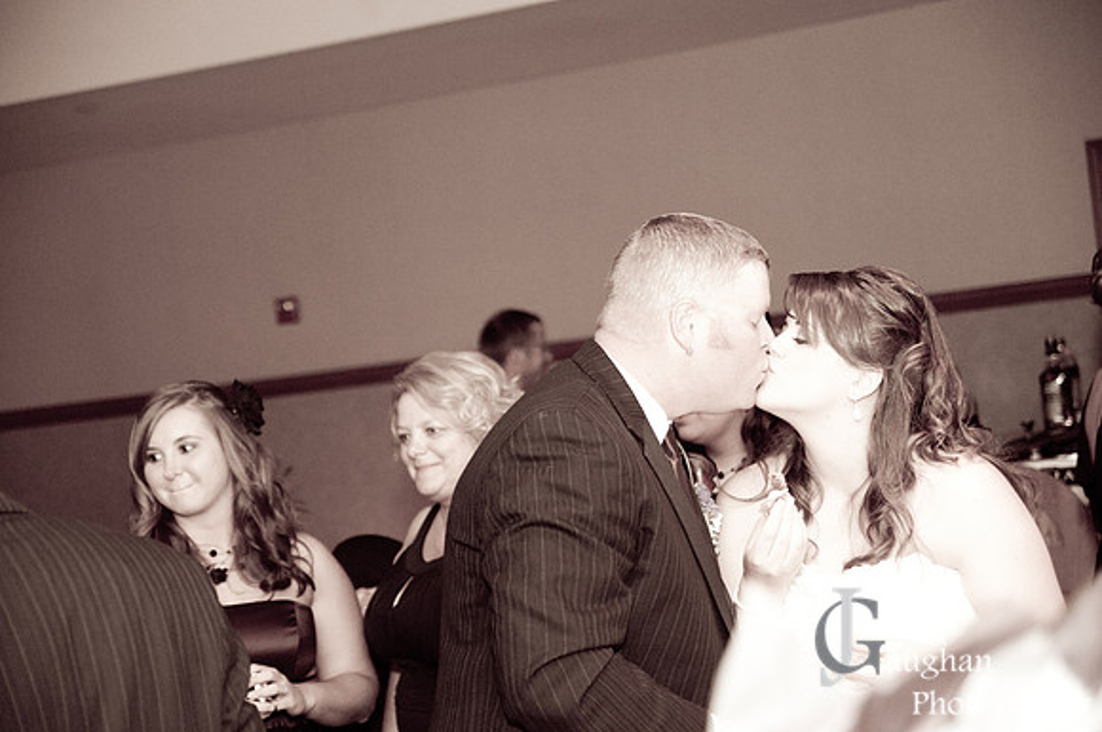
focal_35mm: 75
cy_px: 366
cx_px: 551
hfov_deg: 27.0
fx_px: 2293
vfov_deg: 18.1
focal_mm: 50
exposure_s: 1/60
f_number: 2.8
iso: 1600
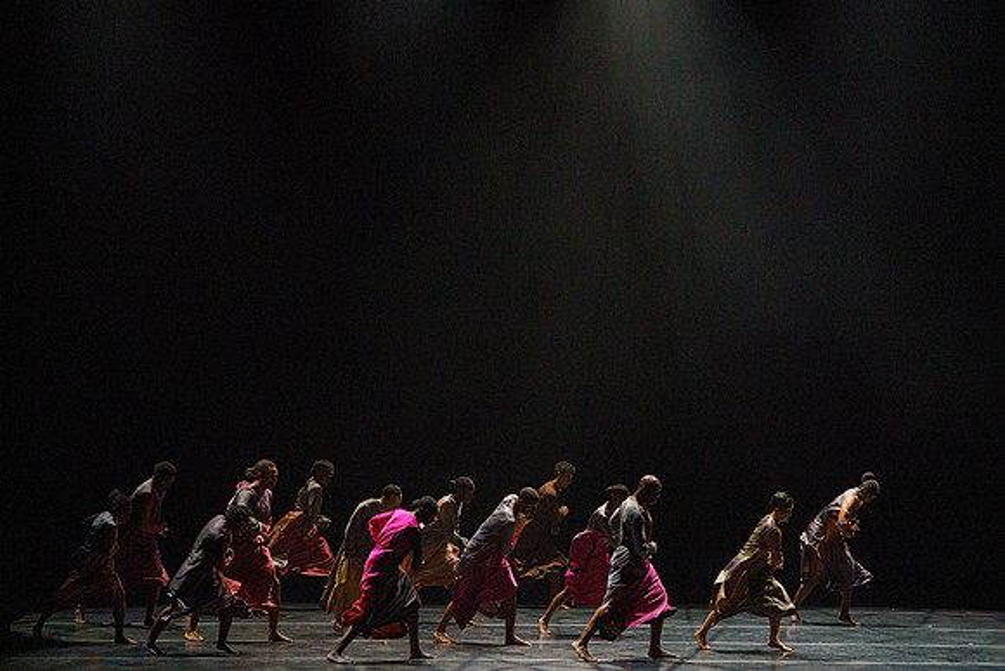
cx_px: 562
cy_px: 346
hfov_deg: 14.9
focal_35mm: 138
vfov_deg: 10.0
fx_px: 3849
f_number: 5.6
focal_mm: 123
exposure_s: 1/250
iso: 6400
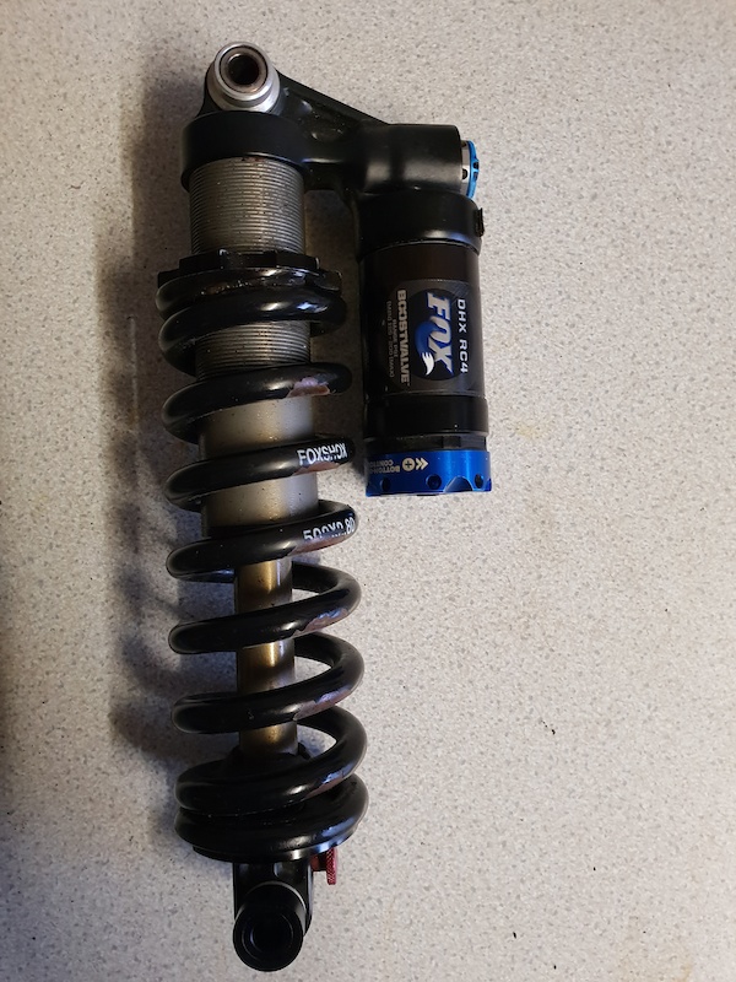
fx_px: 737
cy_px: 491
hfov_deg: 53.1
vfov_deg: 67.3
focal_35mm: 26
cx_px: 368
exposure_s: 1/14
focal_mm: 4.3
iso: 320
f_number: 2.4
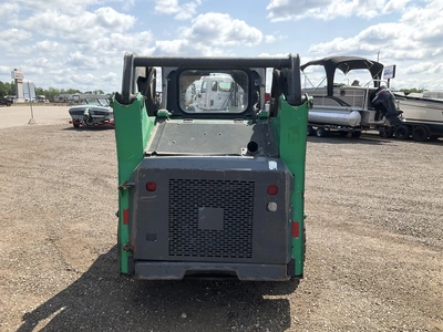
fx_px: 371
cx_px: 222
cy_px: 166
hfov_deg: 61.7
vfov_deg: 48.2
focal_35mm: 29
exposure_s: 1/1311
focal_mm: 3
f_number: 1.8
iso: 25
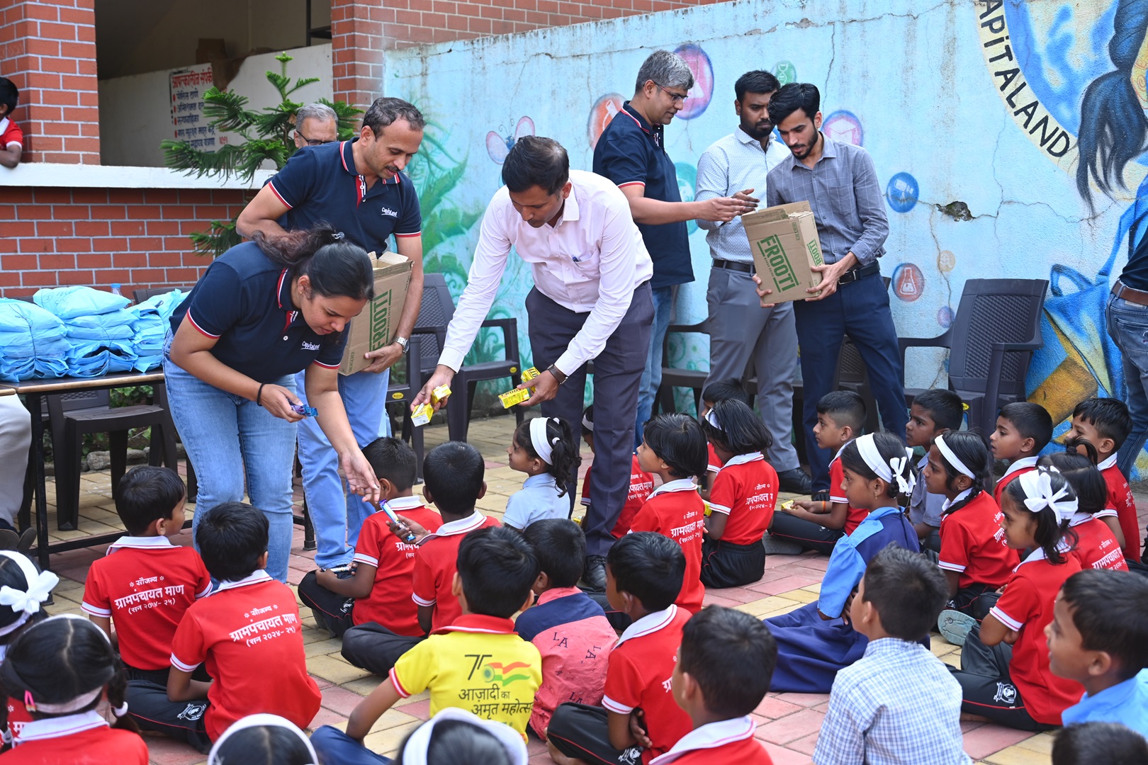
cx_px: 574
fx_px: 1435
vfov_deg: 29.9
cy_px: 382
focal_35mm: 45
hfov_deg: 43.6
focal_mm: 45
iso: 250
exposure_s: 1/250
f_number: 4
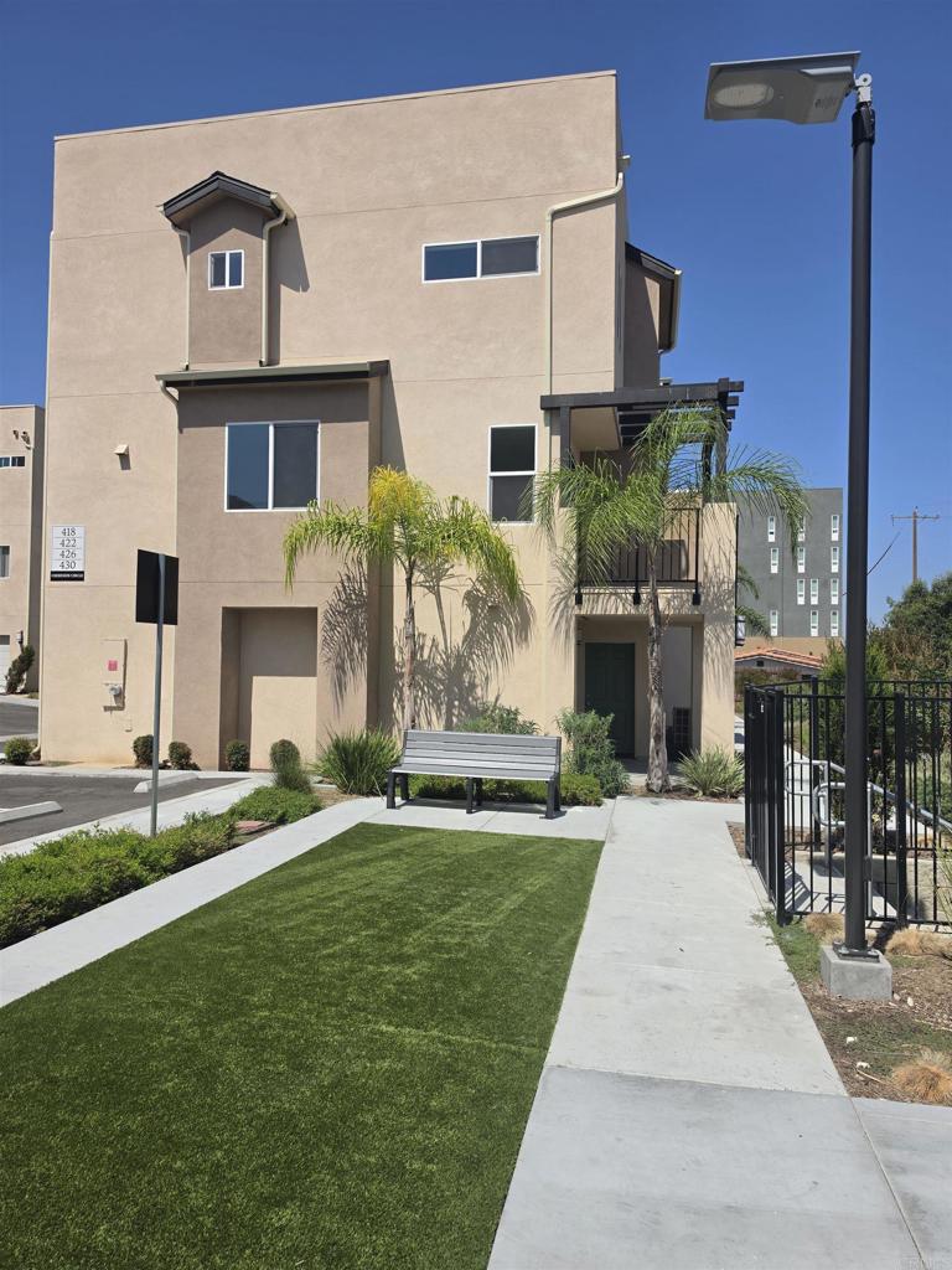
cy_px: 635
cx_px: 476
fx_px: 843
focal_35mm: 23
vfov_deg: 73.9
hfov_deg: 58.9
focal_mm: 6.5
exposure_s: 1/7939
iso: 50
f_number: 1.4
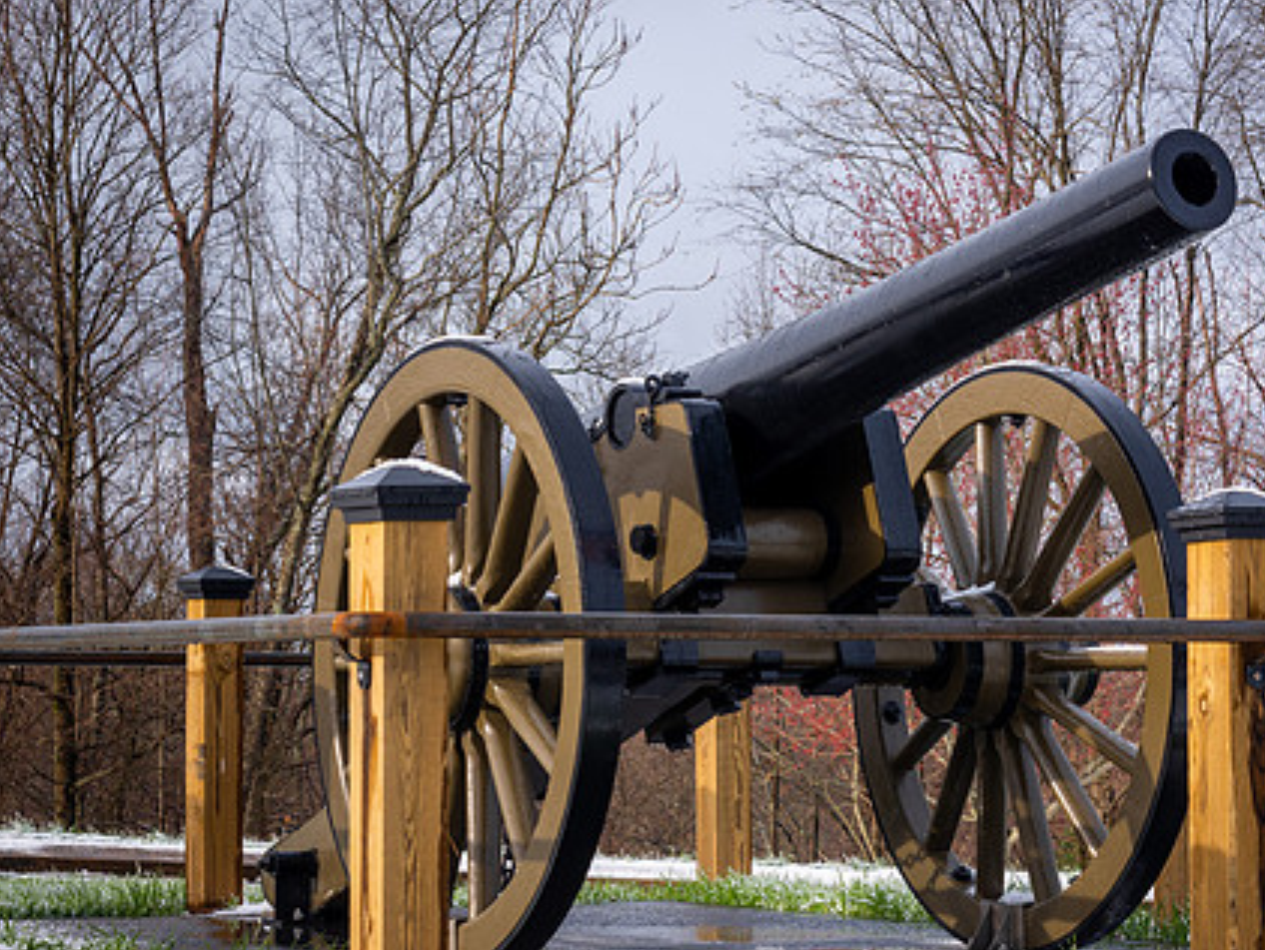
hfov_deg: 19.1
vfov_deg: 14.4
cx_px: 594
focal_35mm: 103
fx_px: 3766
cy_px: 526
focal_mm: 78
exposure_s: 1/90
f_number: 13
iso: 100
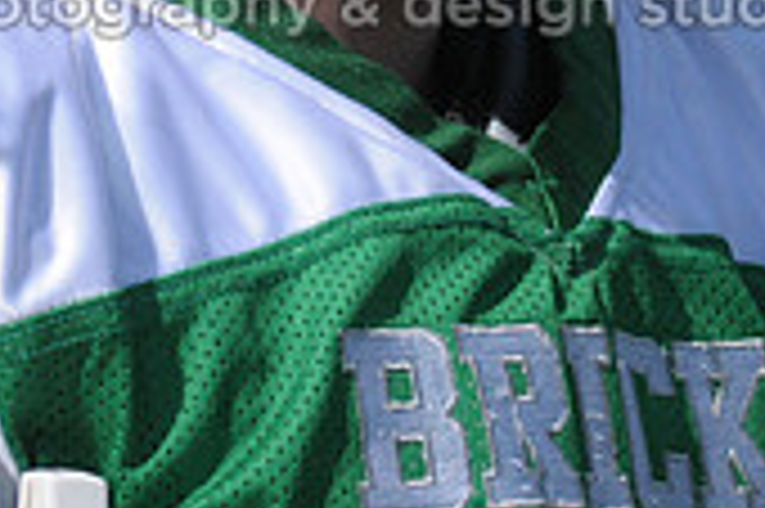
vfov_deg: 1.3
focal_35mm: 1021
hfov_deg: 2.0
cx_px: 356
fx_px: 21675
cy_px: -160
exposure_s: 1/6400
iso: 640
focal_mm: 200
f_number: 4
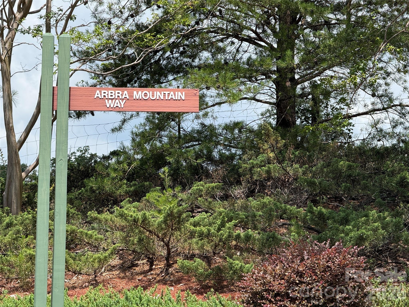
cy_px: 154
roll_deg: -0.9
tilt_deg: +4.1
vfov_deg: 12.3
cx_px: 204
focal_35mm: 120
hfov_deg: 16.4
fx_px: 1418
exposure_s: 1/903
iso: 50
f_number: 2.8
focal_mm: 15.66
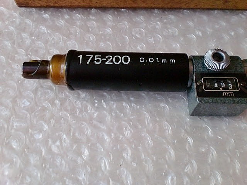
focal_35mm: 35
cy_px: 92
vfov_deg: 40.7
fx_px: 250
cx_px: 124
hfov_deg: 52.6
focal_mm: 6.3
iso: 400
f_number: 3.1
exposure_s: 1/60
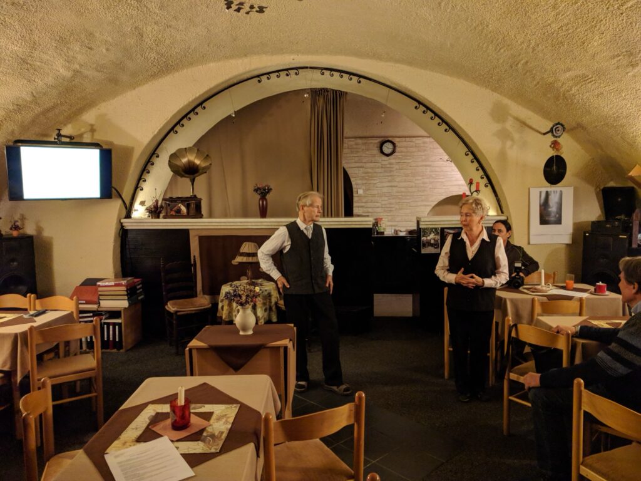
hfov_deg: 67.3
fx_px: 481
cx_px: 320
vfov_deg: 53.1
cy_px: 240
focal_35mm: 26
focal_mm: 4.67
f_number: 2
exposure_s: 1/41.1
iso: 752
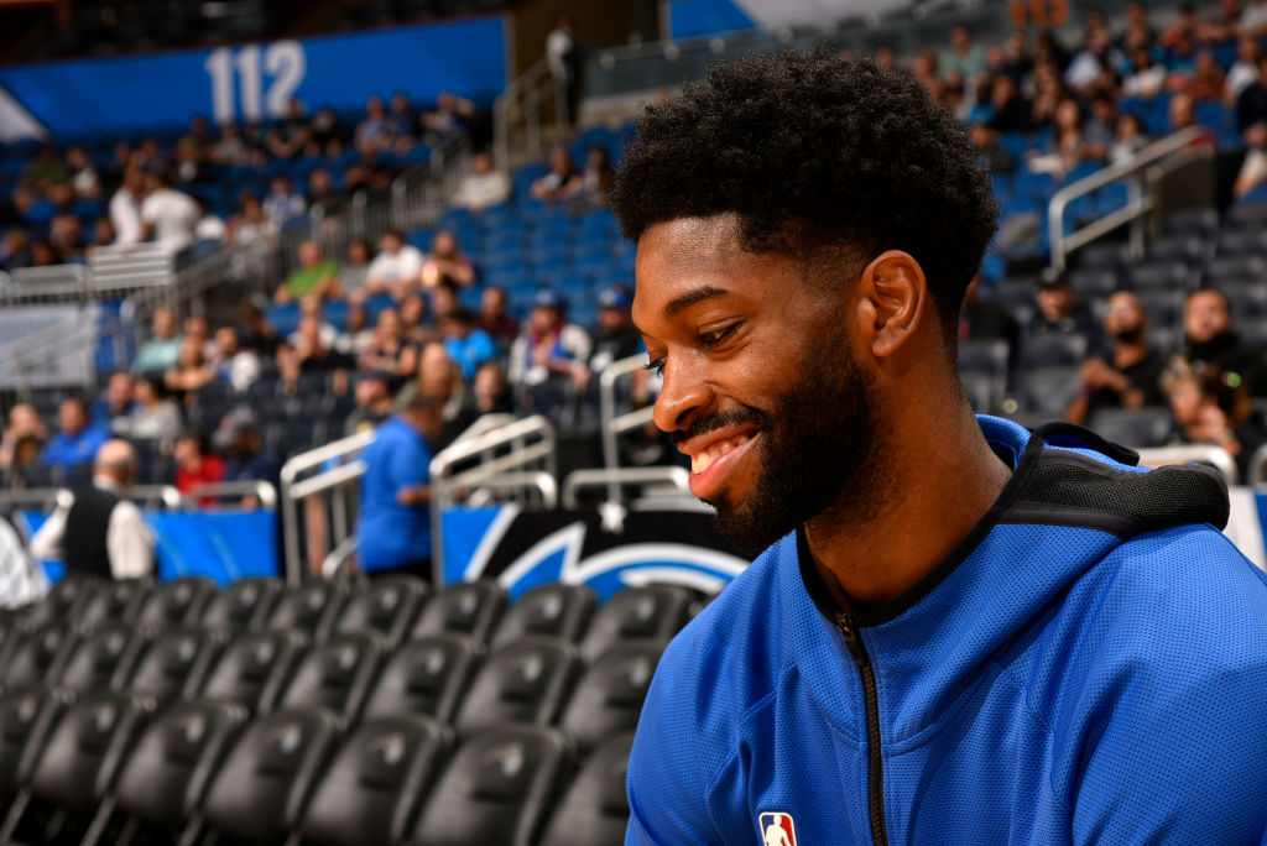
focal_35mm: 70
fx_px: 2465
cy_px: 423
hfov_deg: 28.8
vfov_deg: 19.5
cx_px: 634
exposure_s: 1/160
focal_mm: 70
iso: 200
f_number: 6.3
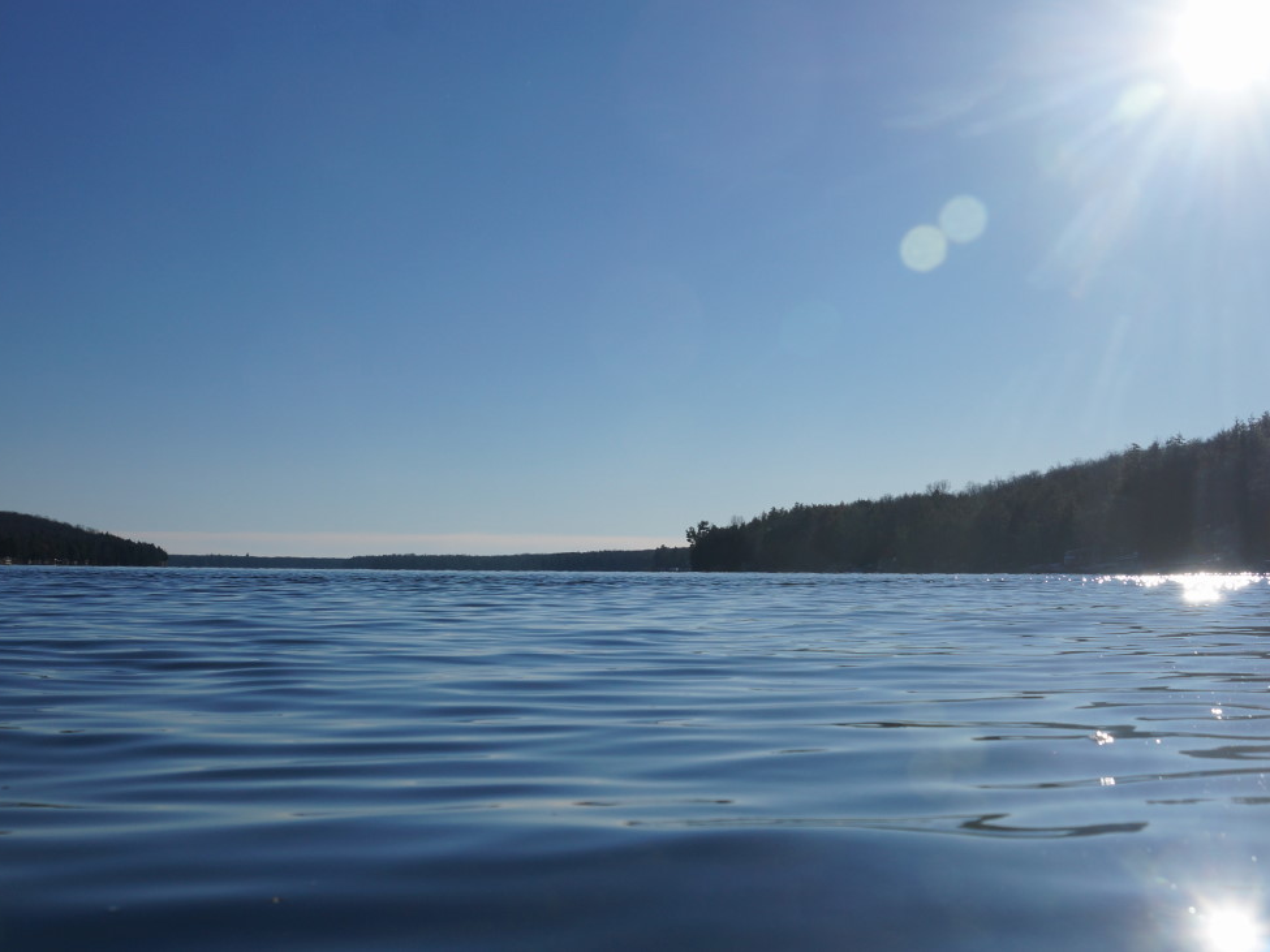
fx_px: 1541
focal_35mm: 42
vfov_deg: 34.3
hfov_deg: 44.8
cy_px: 466
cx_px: 606
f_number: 8
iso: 100
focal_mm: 18
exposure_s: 1/320
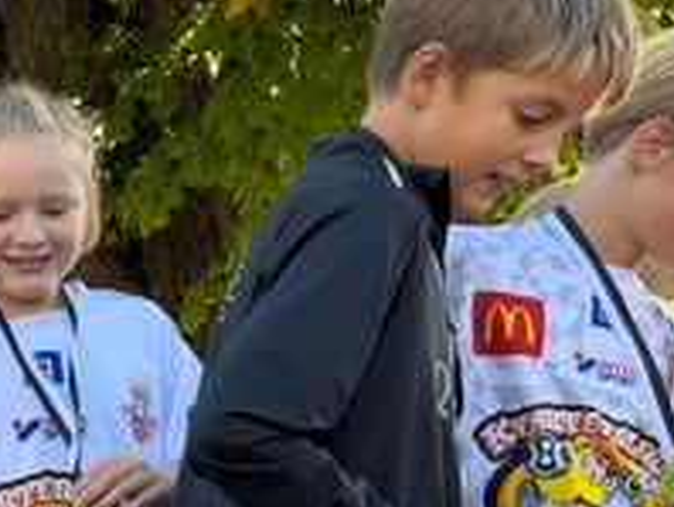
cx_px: -511
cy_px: 432
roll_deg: -1.0
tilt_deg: +9.0
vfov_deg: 15.8
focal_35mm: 93
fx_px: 1813
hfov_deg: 17.4
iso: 80
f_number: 1.78
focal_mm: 6.76
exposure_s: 1/627
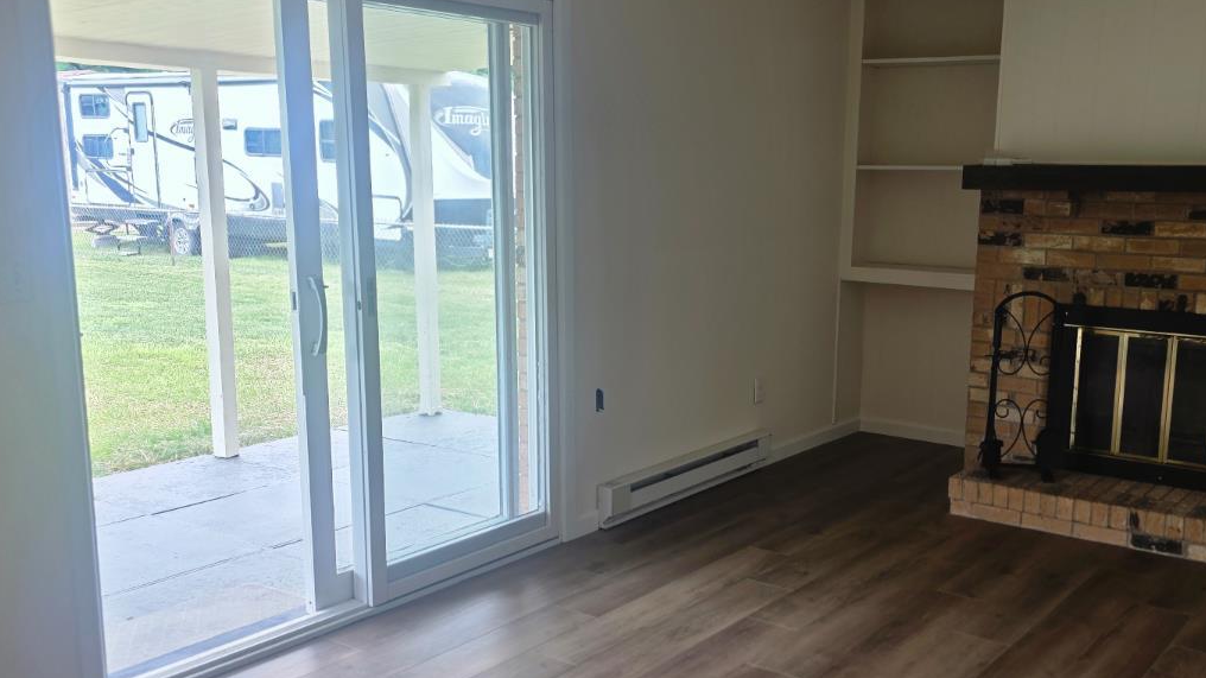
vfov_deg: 31.9
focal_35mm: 37
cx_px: 678
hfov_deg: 53.9
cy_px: 372
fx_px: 1183
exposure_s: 1/120
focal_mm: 6.3
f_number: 1.7
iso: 50
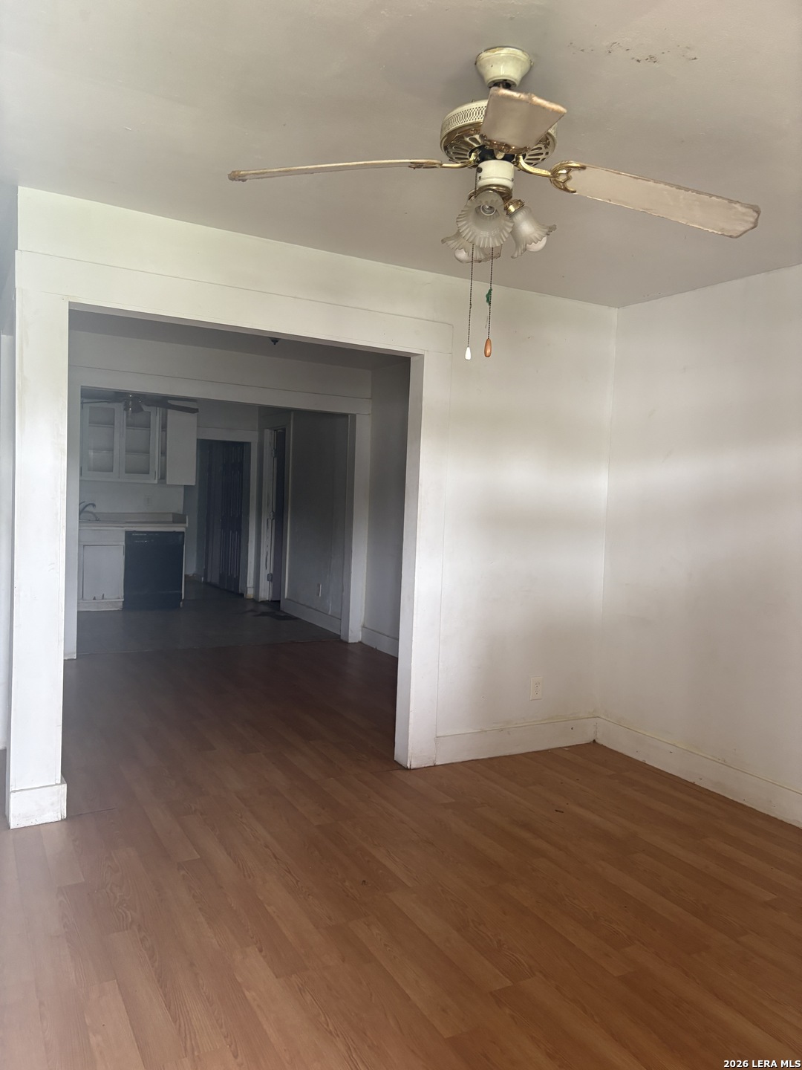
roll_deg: -2.1
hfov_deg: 53.1
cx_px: 401
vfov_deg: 67.3
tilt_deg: -1.0
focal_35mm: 26
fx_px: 803
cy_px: 535
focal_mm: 5.96
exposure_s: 1/60
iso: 160
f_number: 1.6
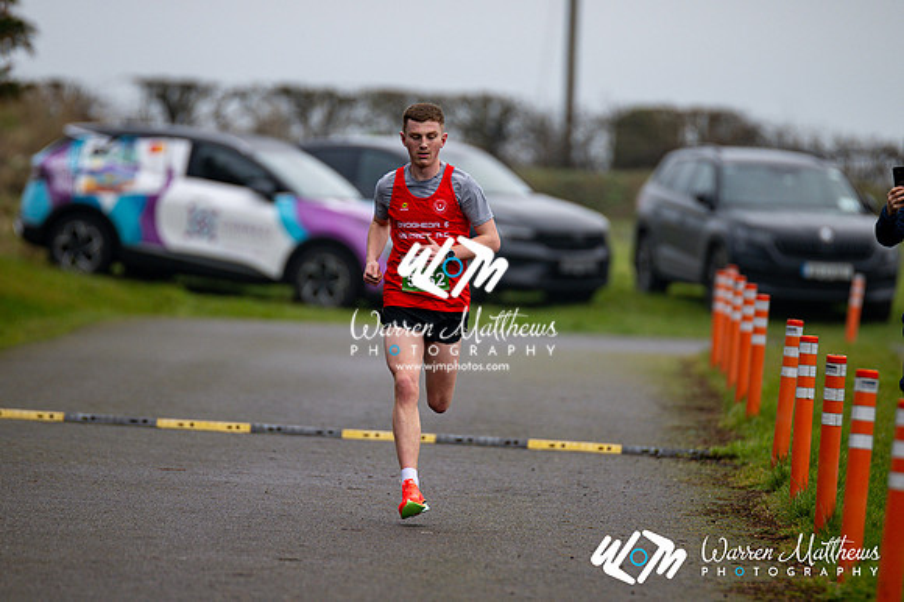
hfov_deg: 4.6
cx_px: 452
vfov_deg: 3.1
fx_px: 11293
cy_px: 301
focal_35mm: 450
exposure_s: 1/1600
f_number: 2.8
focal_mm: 300
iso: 280
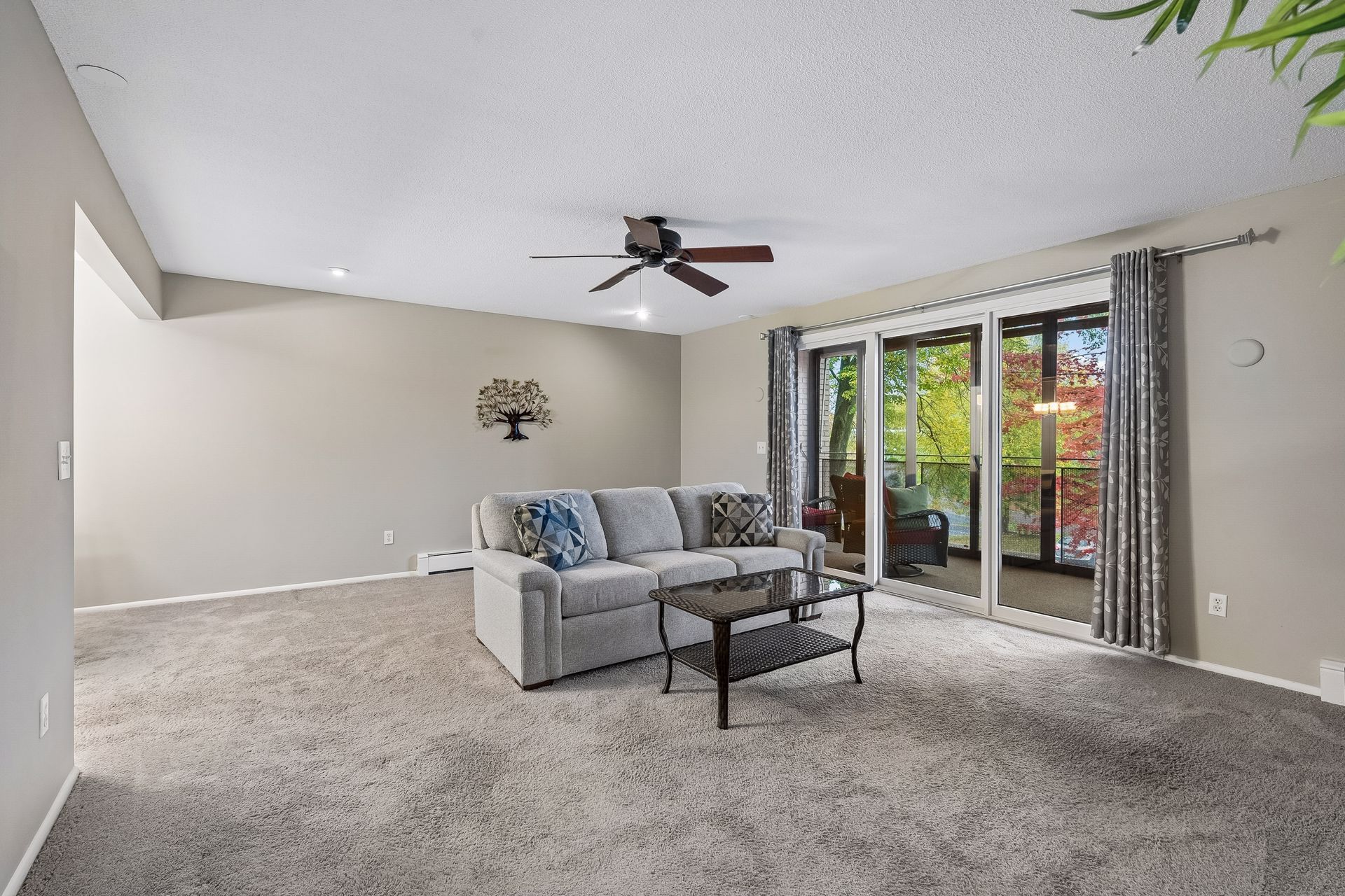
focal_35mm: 16
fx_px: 598
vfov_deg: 73.7
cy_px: 448
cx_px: 672
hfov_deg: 96.7
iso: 400
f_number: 7.1
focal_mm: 16
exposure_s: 1/5
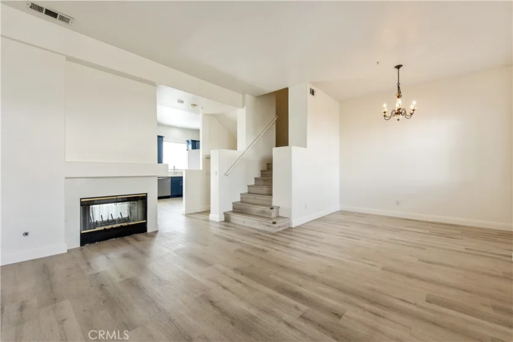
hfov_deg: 100.4
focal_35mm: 15
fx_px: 214
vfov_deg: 77.3
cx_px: 256
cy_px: 171
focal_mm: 15
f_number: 5.6
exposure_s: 1/125
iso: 560
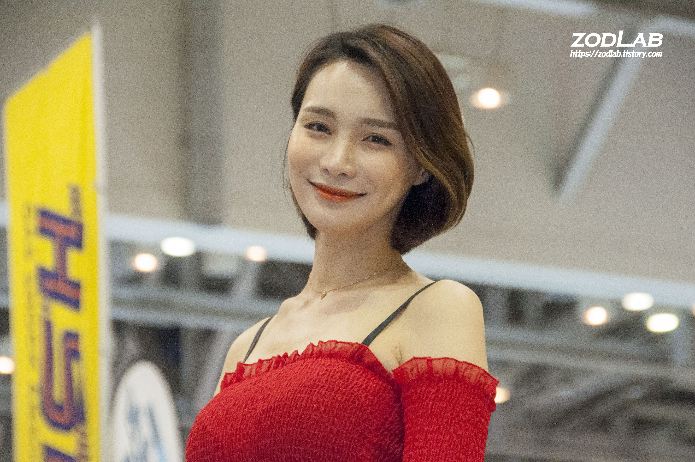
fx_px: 2661
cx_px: 348
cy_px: 231
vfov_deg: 9.9
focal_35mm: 138
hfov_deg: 14.9
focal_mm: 92
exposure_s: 1/40
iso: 3200
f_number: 5.6
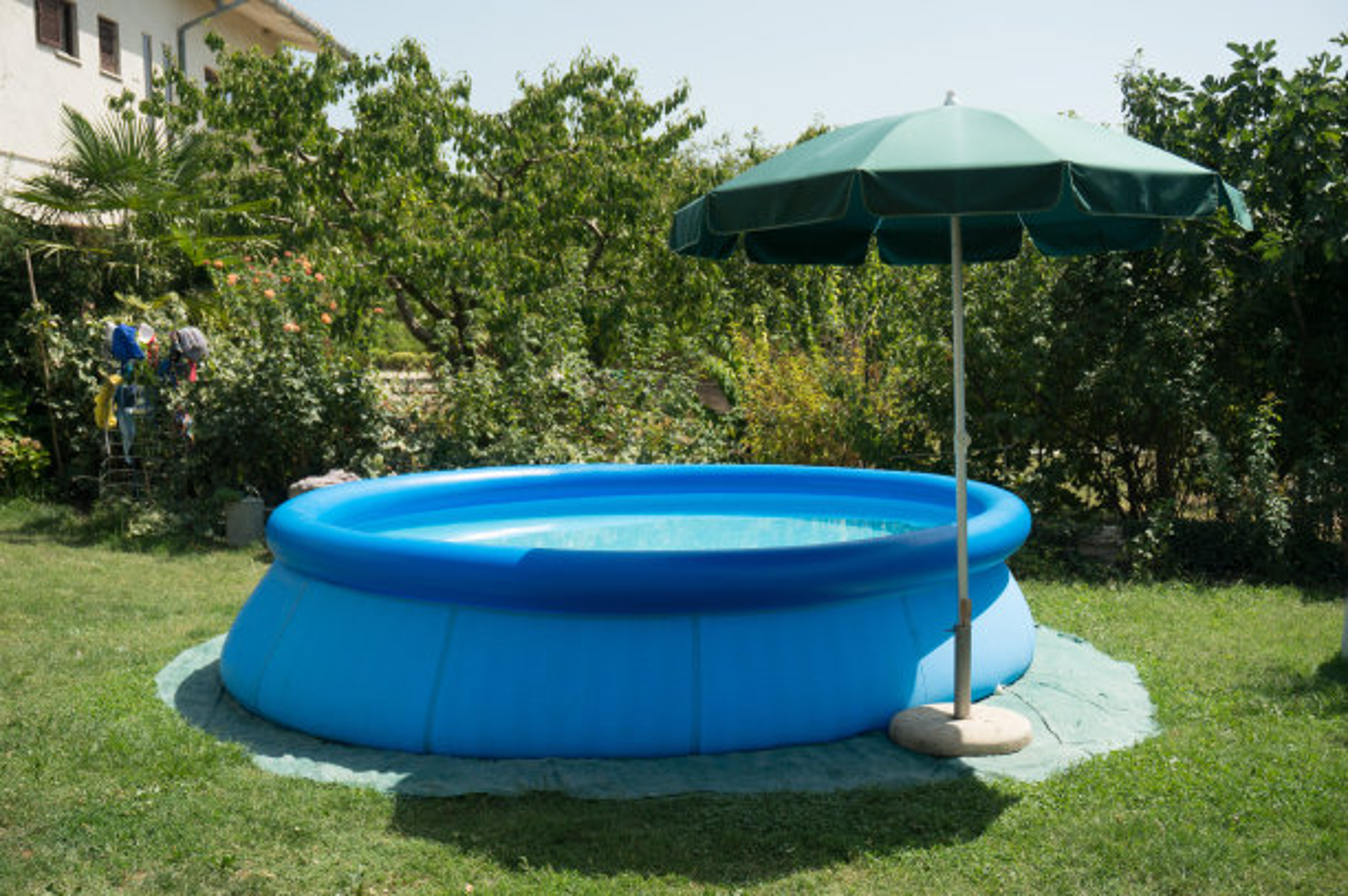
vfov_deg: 30.8
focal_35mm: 44
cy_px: 448
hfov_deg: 45.0
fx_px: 1627
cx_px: 674
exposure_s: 1/800
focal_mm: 29
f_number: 5.6
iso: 200
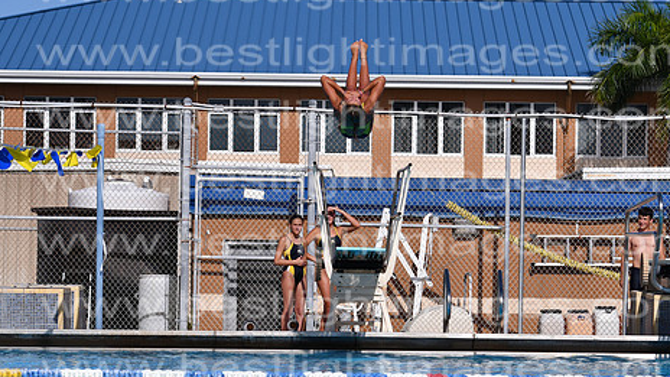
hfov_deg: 12.7
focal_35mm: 169
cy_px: 213
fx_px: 3002
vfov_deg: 7.2
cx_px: 368
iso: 250
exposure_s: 1/8000
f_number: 4.5
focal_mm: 86
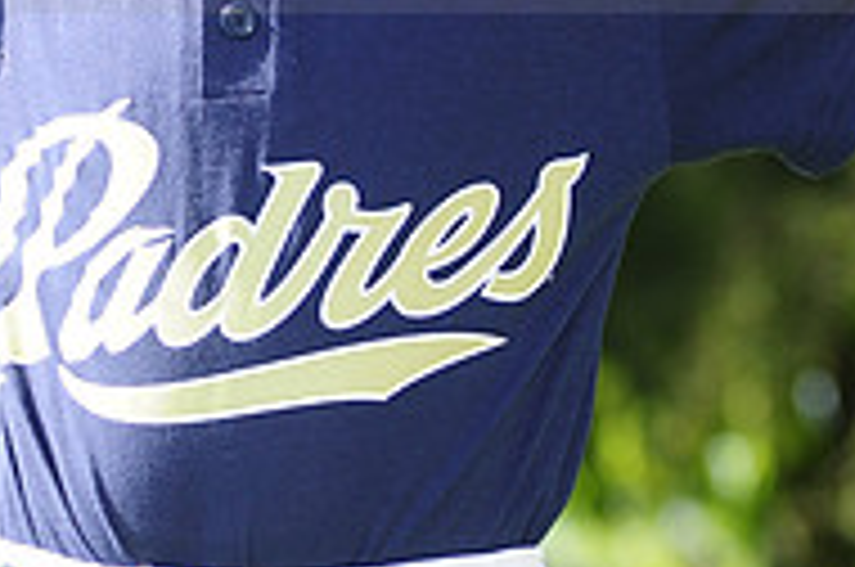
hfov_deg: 5.6
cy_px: -119
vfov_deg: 3.7
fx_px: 8678
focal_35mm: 366
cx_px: 252
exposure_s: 1/500
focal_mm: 80
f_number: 4.5
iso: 200
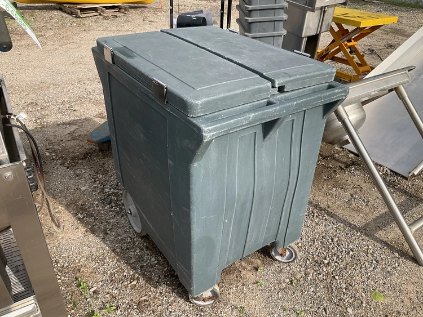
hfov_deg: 61.6
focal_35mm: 29
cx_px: 212
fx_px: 354
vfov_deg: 48.3
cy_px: 158
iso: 25
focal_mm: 3
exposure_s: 1/1121
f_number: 1.8
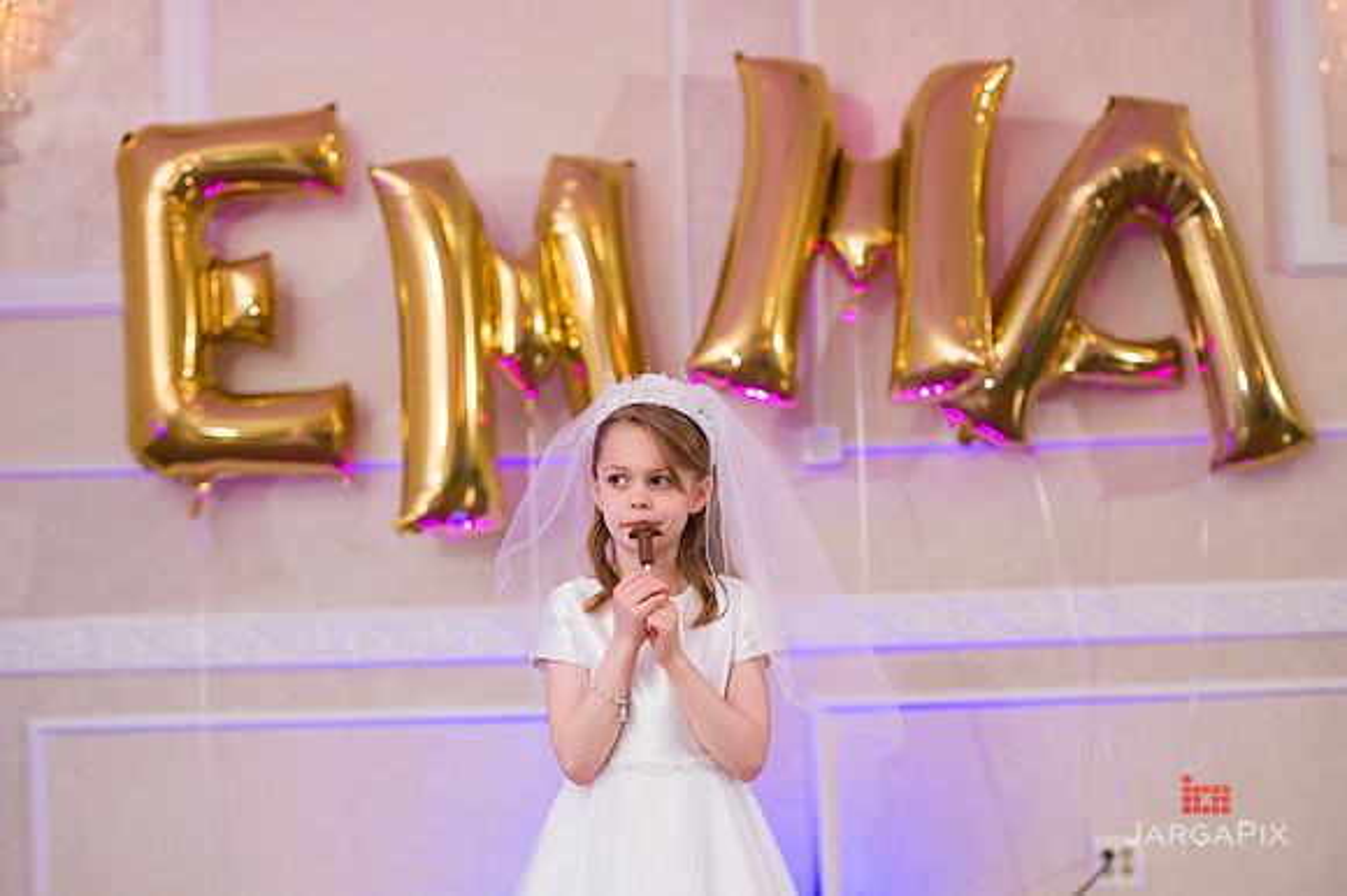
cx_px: 674
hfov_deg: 27.0
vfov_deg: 18.2
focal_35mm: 75
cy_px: 448
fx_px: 2805
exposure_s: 1/200
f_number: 3.2
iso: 1000
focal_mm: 75
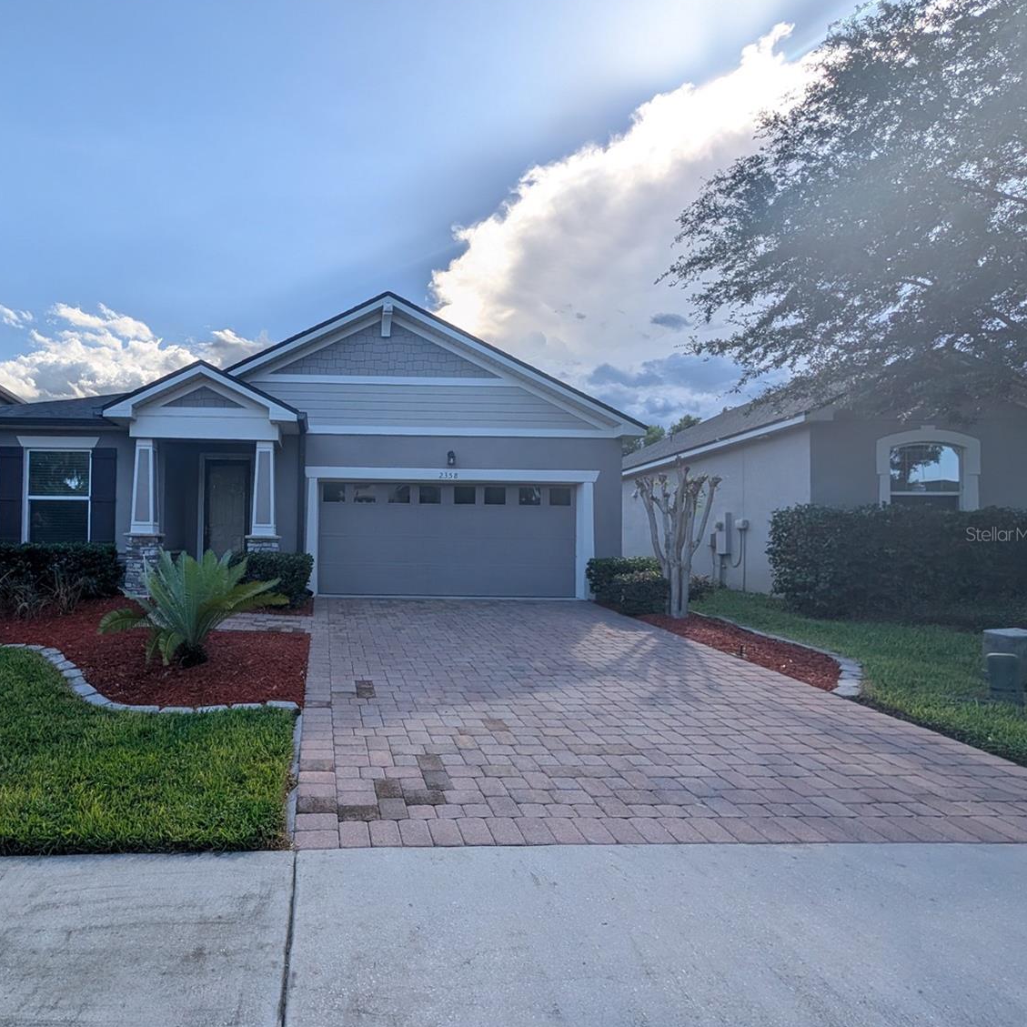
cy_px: 534
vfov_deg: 91.1
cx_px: 327
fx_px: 503
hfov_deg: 87.3
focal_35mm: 15
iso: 41
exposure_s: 1/2252
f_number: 1.7
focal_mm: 2.02
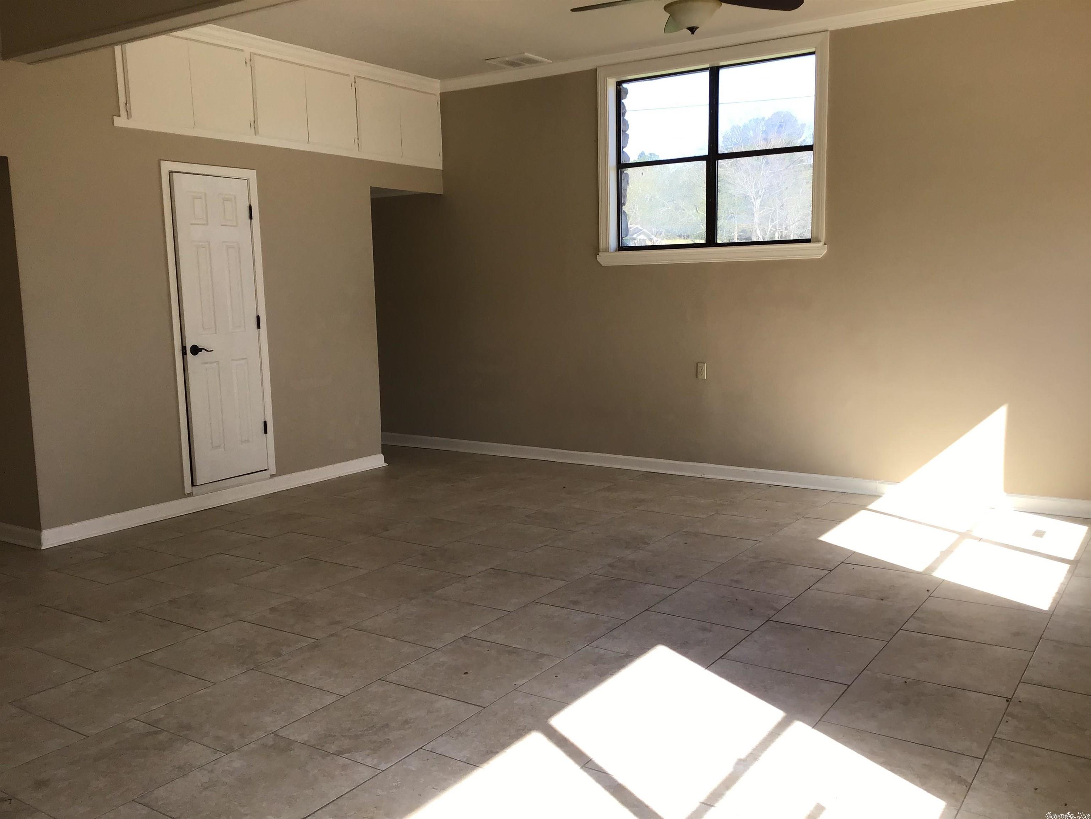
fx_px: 977
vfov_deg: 45.4
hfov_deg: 58.4
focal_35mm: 31
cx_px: 546
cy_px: 410
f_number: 2.4
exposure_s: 1/183
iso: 25
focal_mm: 3.3
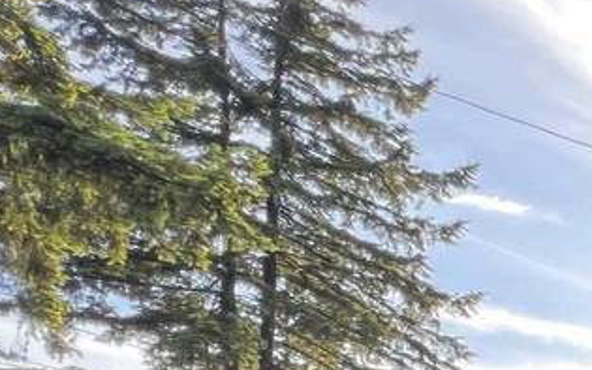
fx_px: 904
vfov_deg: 19.3
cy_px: 603
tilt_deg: +1.7
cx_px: 1129
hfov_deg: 20.6
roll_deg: +0.0
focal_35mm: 56
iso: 32
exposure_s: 1/201
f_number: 1.8
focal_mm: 1.57
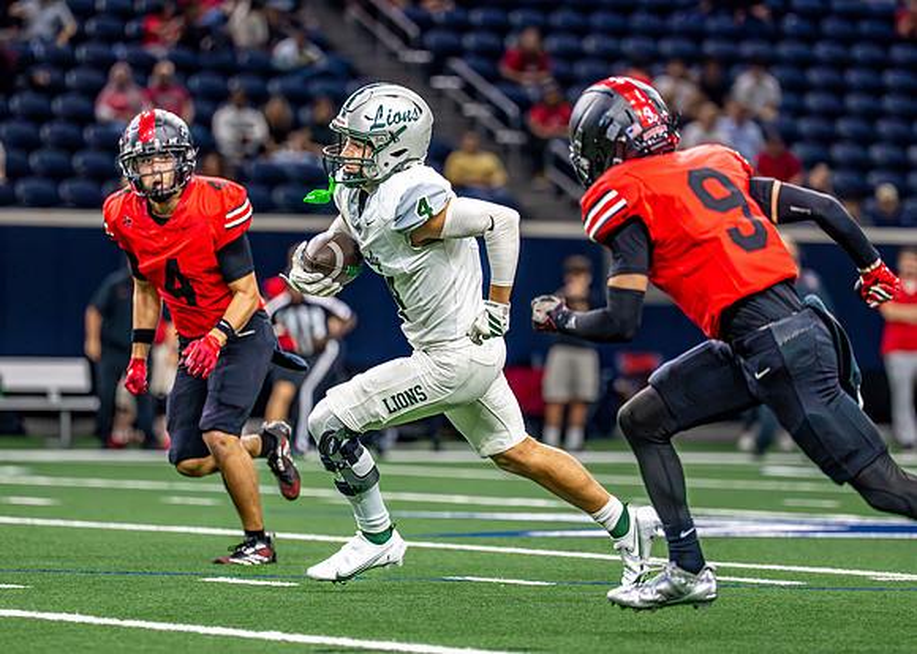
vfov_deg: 5.4
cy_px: 322
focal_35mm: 267
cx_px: 453
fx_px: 6940
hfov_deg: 7.6
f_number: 2.8
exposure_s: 1/1600
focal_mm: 170
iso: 5000
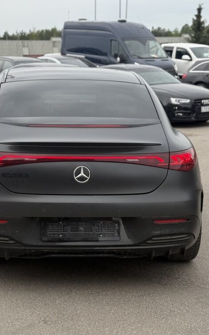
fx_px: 629
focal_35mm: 69
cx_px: 75
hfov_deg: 18.8
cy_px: 170
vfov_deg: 29.8
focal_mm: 6.76
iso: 64
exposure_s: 1/418
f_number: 1.78
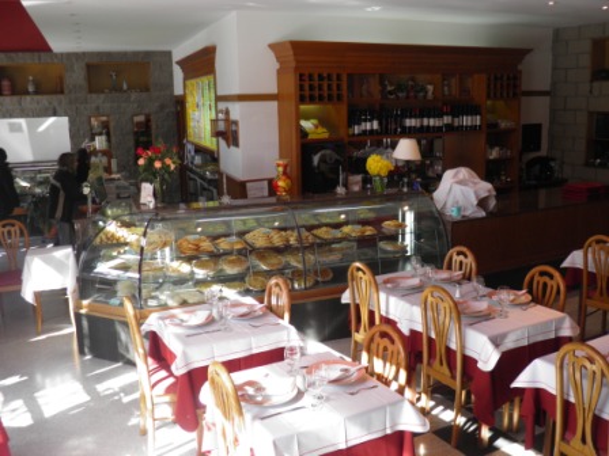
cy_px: 228
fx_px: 616
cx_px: 304
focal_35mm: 35
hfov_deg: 52.6
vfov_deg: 40.7
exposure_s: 1/40
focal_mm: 6.3
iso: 50
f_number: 3.1
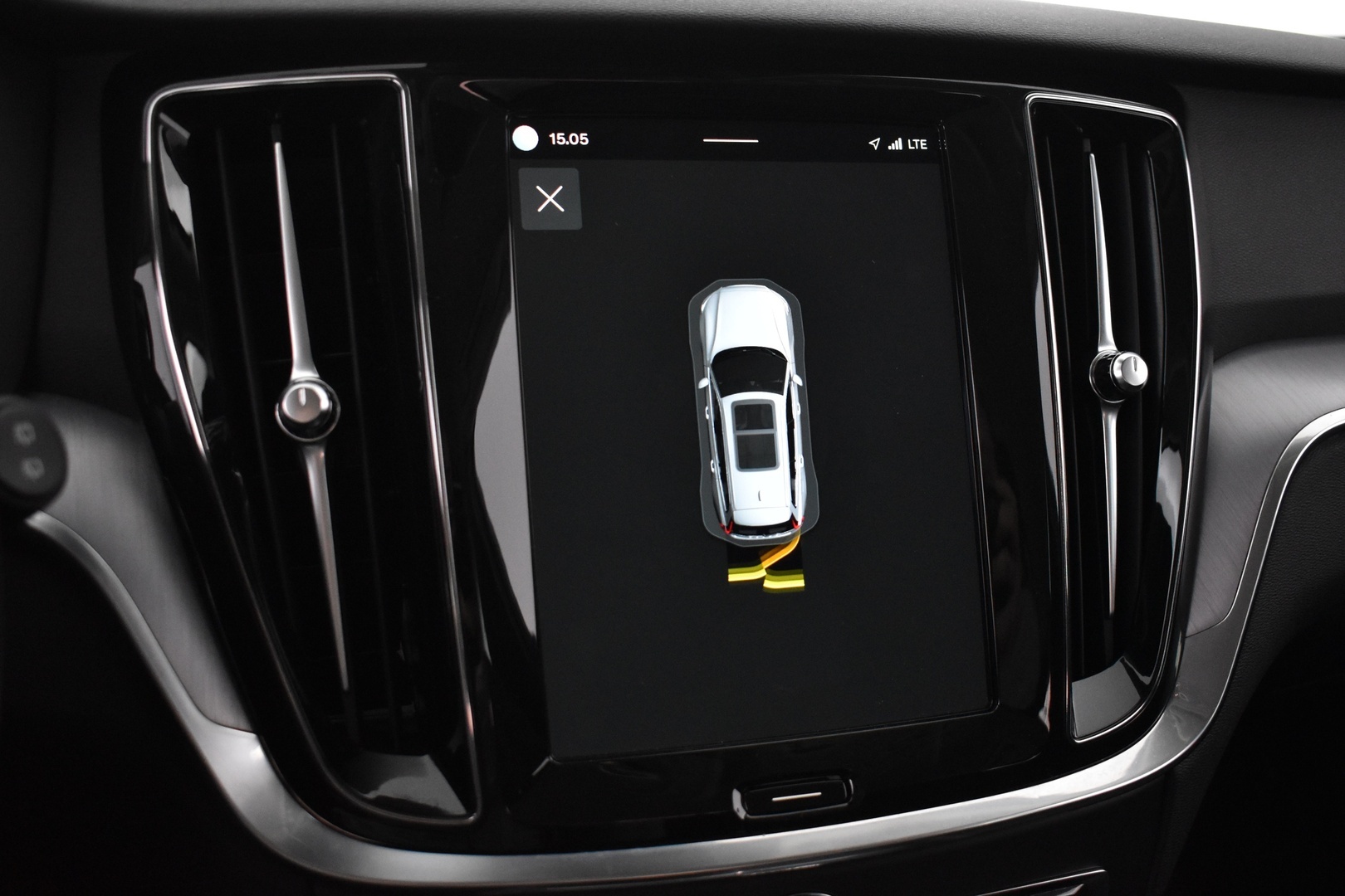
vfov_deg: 36.9
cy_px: 448
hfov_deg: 53.1
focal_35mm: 36
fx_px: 1345
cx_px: 672
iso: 3200
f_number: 3.8
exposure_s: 1/40
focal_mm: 24
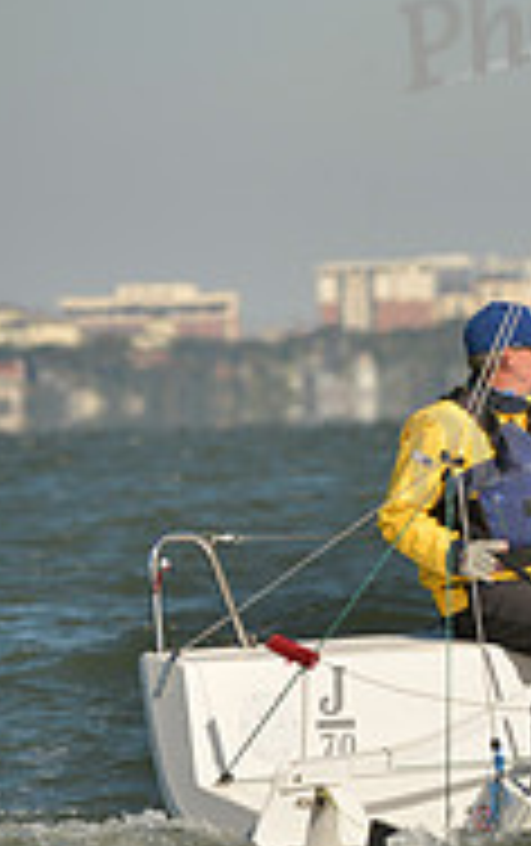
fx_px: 18836
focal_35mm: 816
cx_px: 1269
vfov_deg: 2.6
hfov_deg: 1.6
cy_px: 560
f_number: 6.3
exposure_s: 1/1250
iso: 200
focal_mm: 260
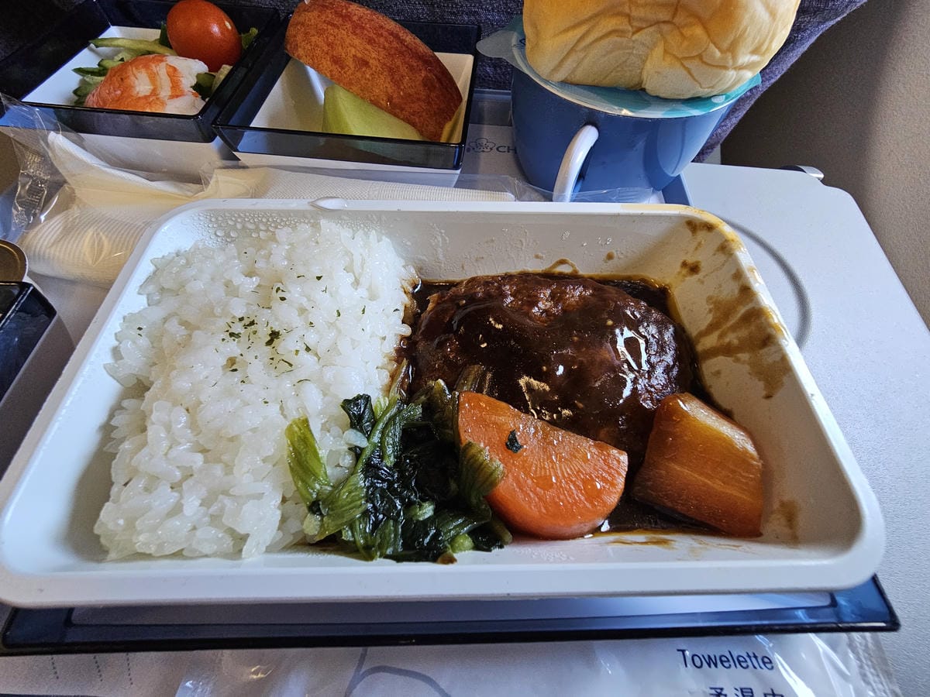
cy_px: 348
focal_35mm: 13
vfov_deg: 89.9
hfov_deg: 106.2
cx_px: 465
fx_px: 349
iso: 400
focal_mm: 2.2
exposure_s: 1/51
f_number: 2.2
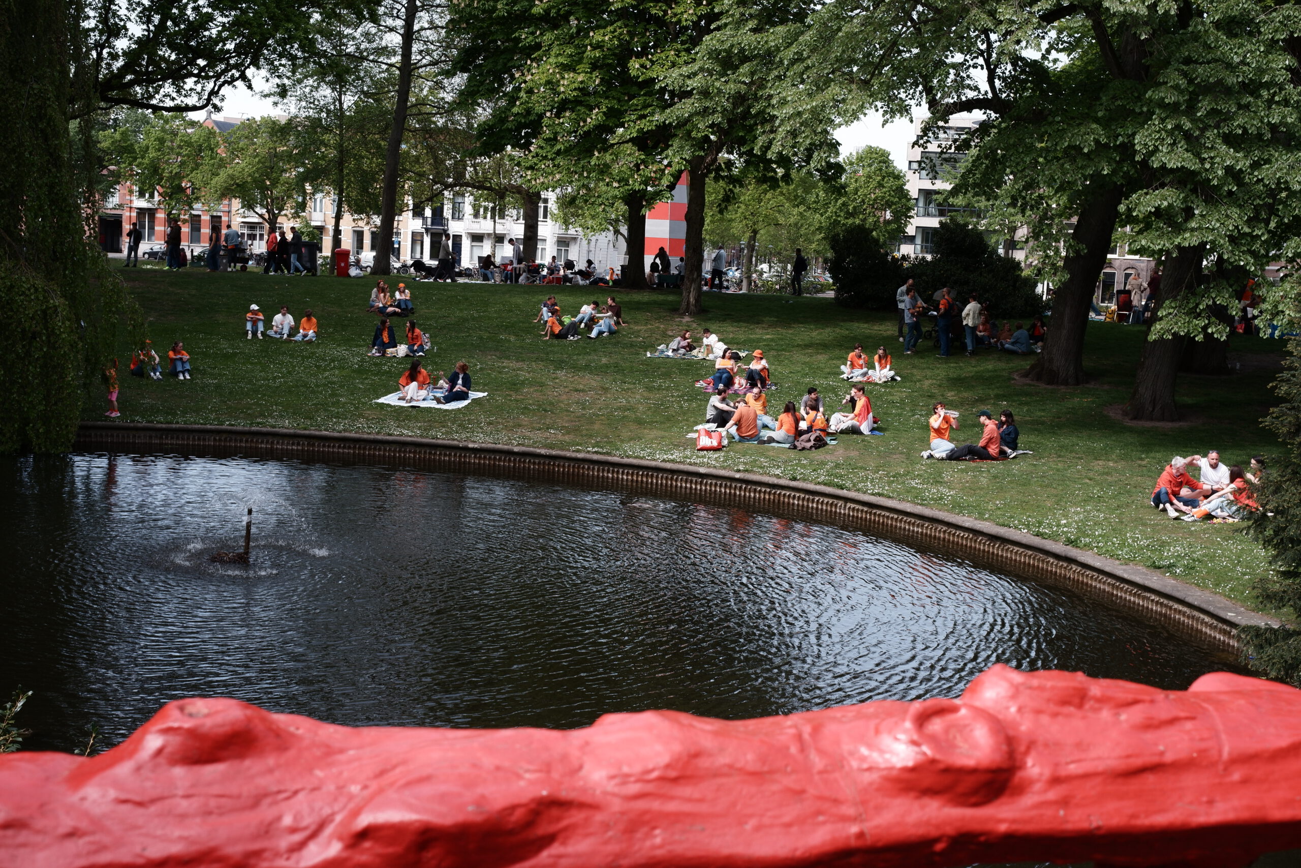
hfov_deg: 47.4
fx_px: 1482
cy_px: 434
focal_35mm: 41
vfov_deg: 32.6
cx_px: 650
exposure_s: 1/210
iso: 200
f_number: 8
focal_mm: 27
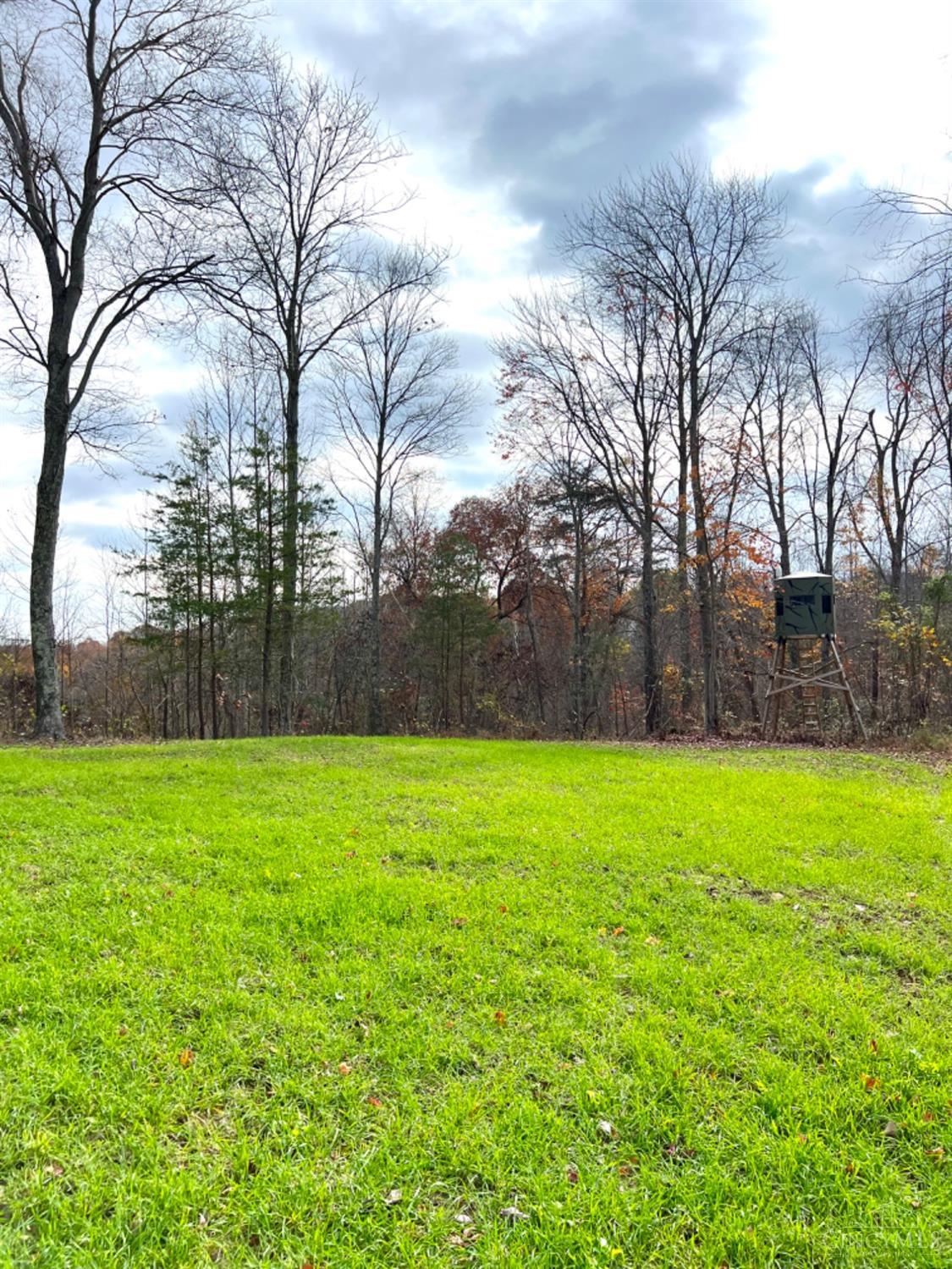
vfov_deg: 67.3
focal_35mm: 26
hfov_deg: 53.1
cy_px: 634
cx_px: 476
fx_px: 953
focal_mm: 5.7
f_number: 1.5
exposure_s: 1/5076
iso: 50
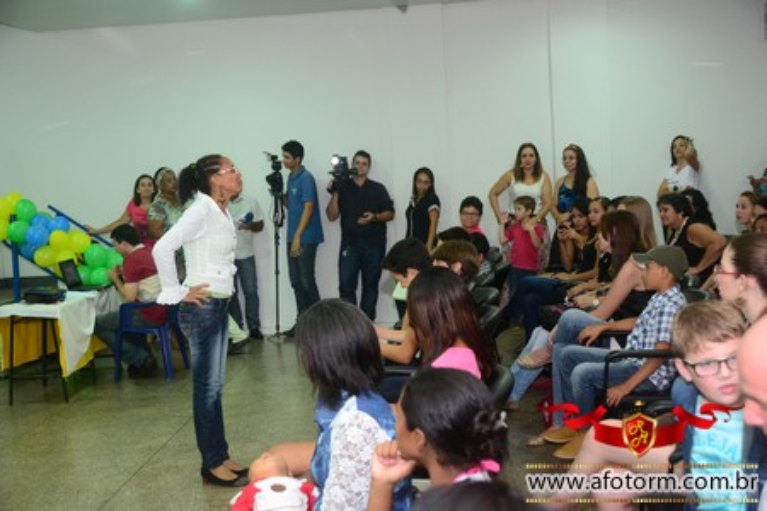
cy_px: 256
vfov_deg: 28.9
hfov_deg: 42.3
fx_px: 991
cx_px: 384
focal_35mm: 46
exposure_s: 1/80
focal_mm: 31
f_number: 4
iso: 1600
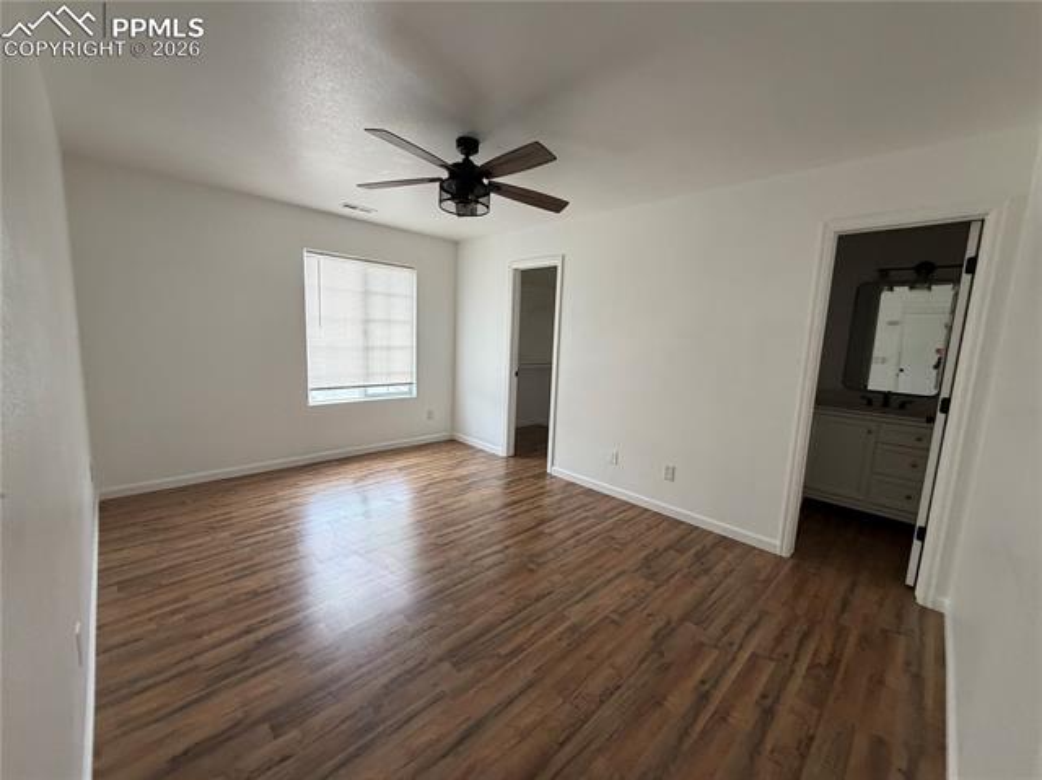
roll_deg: -2.0
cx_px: 521
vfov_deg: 85.6
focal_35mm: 14
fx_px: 421
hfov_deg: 102.1
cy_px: 390
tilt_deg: -7.7
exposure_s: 1/96
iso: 320
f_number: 2.2
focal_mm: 2.22
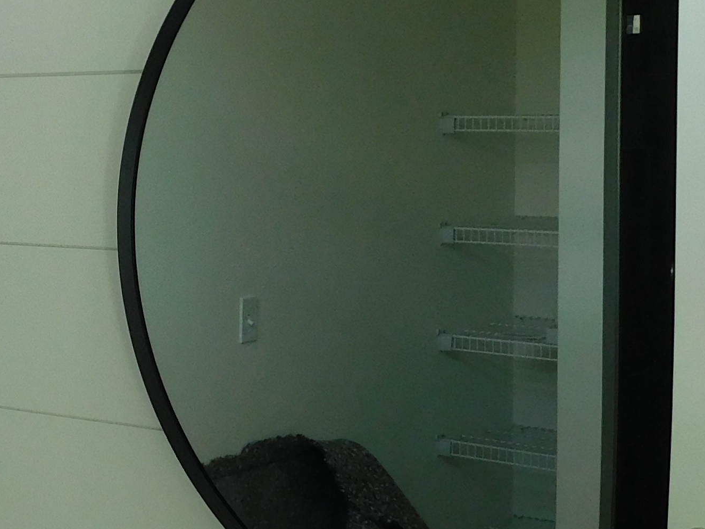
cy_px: 264
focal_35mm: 80
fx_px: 1629
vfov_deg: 18.4
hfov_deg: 23.7
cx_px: 57
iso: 125
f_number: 3
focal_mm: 4
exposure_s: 1/100
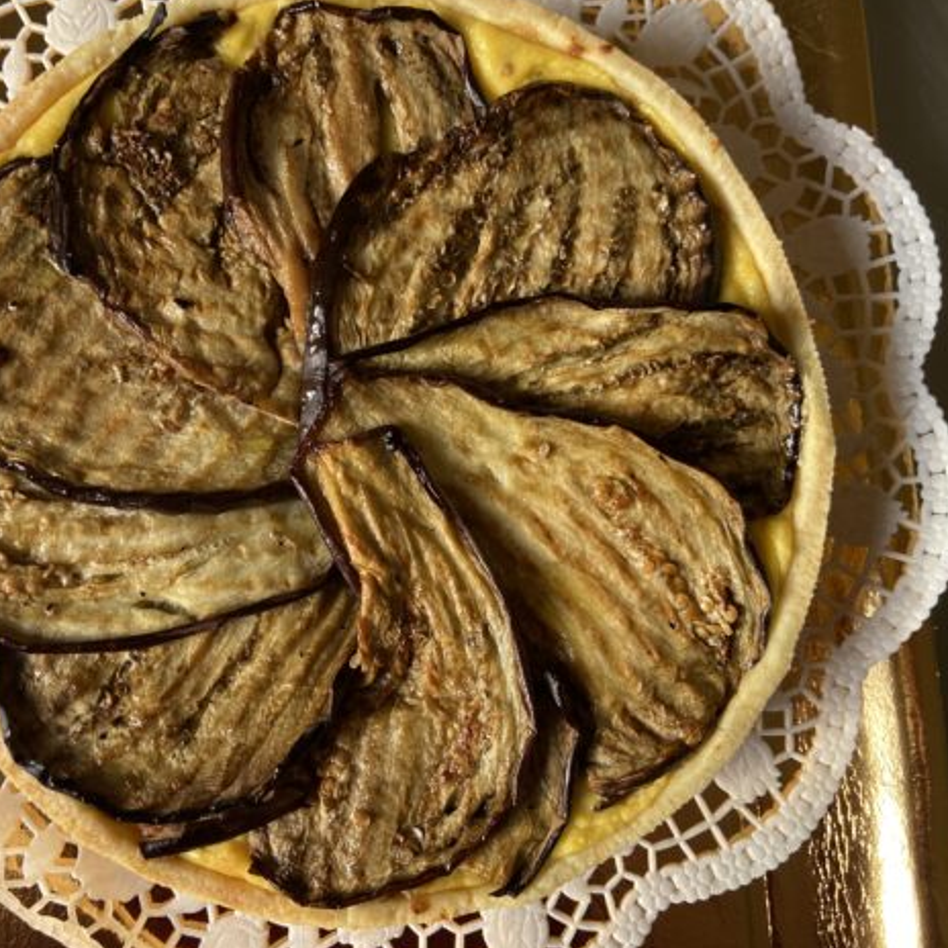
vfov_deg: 49.7
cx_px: 371
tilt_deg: -84.9
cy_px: 454
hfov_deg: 49.4
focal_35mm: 33
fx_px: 1022
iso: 64
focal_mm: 4.25
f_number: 1.8
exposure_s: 1/122
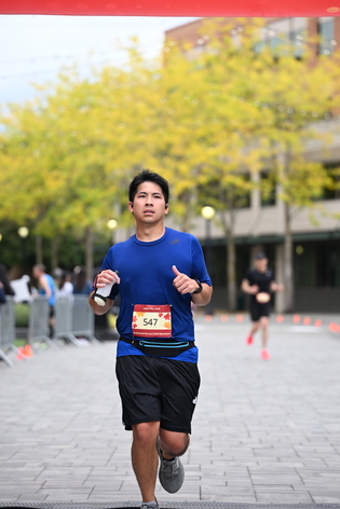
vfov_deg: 15.3
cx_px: 169
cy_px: 233
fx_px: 1897
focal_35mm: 134
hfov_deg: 10.2
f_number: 2.8
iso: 640
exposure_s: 1/2000
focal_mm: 115
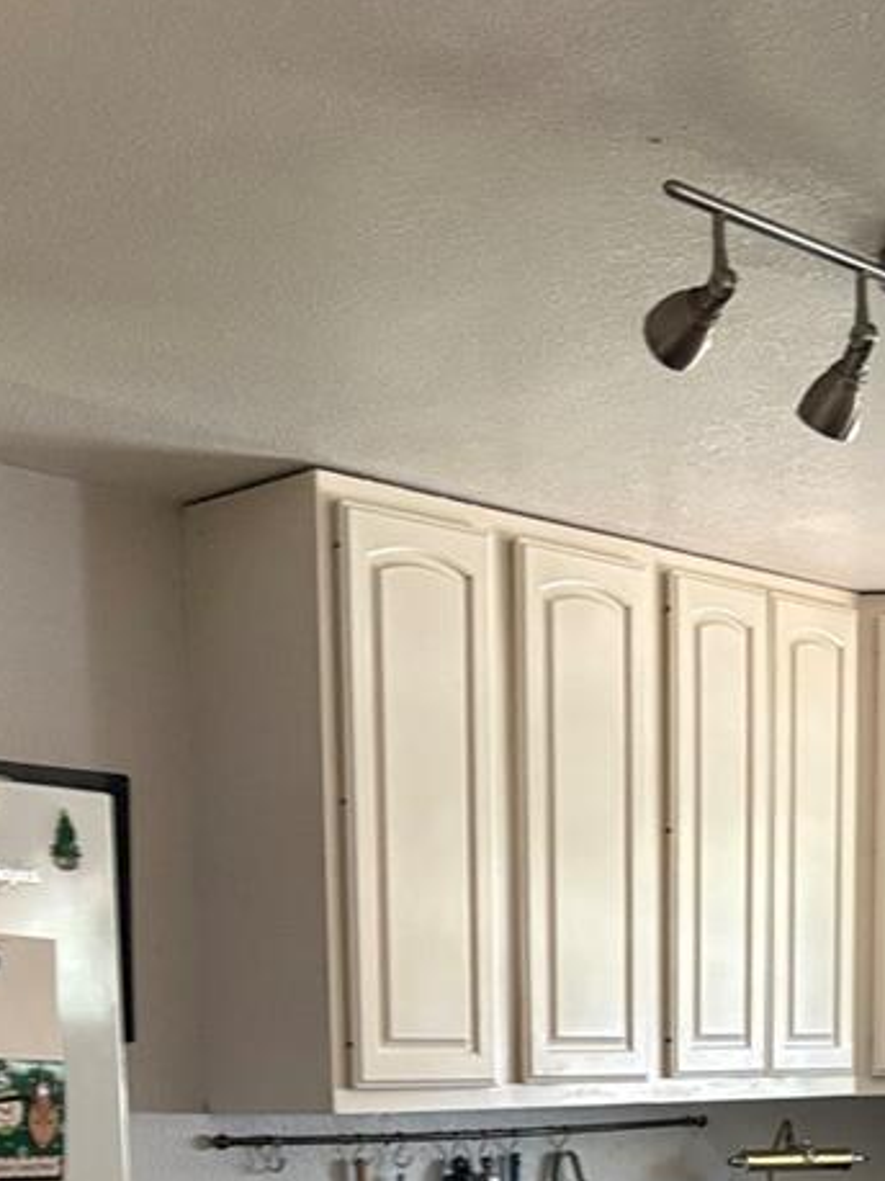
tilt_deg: -9.0
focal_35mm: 68
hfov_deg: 21.6
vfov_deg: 25.5
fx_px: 2319
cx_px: 486
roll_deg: +0.0
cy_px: 1433
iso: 400
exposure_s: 1/60
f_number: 1.6
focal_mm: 5.96
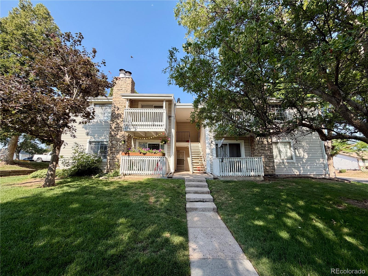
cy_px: 138
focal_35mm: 14
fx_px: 149
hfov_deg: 102.1
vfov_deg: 85.7
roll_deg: +0.7
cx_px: 184
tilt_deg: +11.2
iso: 40
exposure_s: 1/502
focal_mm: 2.22
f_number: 2.2
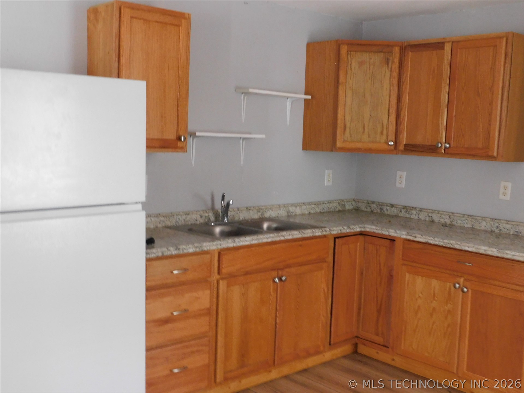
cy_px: 196
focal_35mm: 40
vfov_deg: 36.0
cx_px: 262
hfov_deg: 46.8
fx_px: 606
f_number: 3.6
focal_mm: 7.1
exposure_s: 1/8
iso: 400
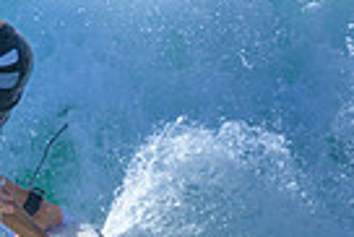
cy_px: -72
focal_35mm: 4676
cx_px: -467
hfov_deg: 0.4
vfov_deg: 0.3
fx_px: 46029
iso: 320
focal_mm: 800
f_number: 6.3
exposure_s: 1/2000
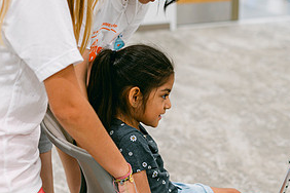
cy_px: 98
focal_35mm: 72
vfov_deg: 18.9
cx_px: 164
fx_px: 580
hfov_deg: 28.0
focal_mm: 35
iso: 220
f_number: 2
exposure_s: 1/125
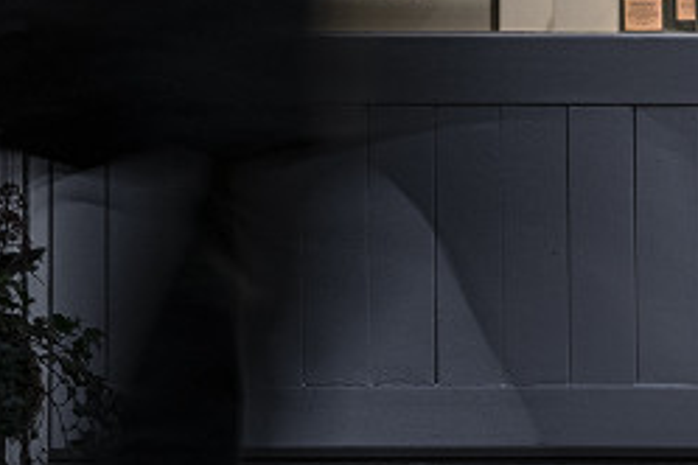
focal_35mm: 267
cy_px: -343
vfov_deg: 5.1
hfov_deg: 7.4
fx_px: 5176
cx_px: 1418
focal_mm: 52
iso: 100
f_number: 9
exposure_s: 1/4
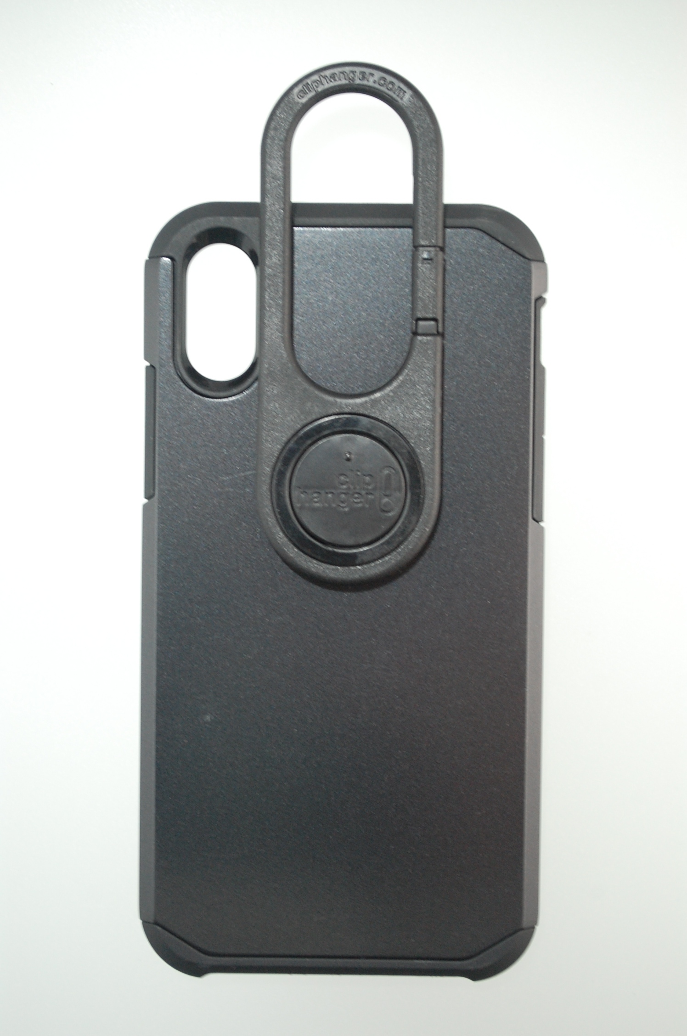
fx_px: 1896
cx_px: 344
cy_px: 518
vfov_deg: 30.6
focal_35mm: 66
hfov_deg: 20.5
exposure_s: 1/20
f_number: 5.3
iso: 800
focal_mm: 44
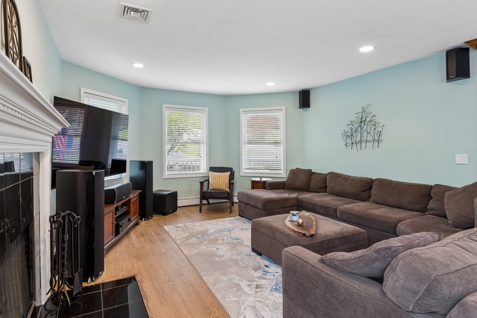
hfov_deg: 86.8
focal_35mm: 19
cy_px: 148
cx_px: 226
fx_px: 252
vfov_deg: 64.5
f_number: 13
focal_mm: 17
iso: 400
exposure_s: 1/5
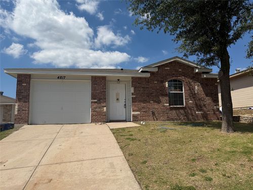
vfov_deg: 56.8
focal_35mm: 24
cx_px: 126
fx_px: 175
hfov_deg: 71.6
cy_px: 95
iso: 80
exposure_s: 1/9091
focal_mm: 6.76
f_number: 1.78
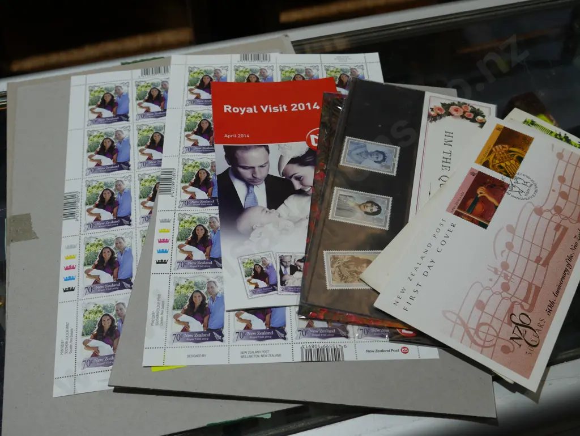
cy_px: 218
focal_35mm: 40
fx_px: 671
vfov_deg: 36.0
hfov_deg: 46.8
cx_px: 290
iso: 200
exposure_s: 1/100
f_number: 5.6
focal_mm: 20
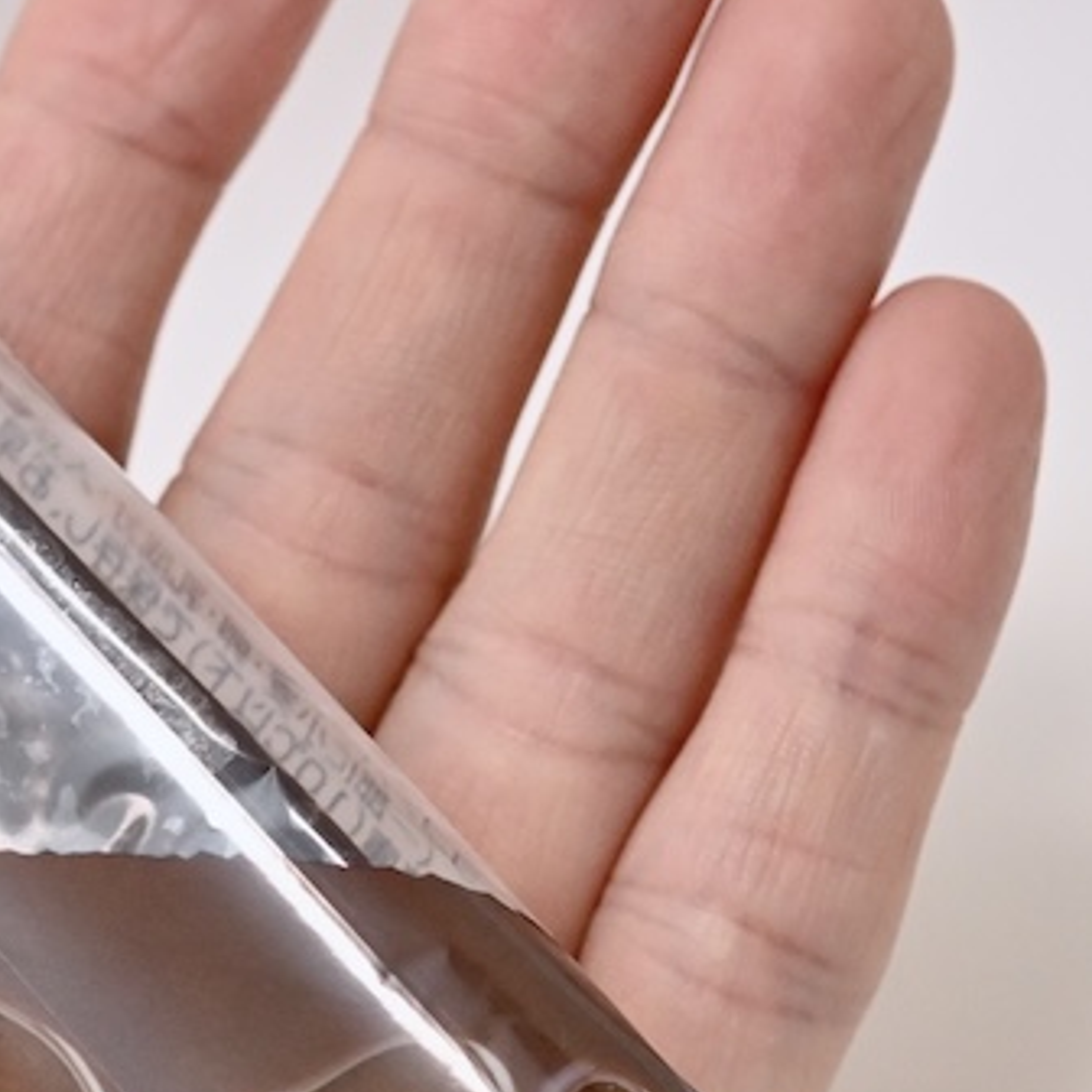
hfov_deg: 11.5
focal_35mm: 152
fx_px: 5425
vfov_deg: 11.4
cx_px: 214
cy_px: 1029
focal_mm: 60
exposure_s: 1/200
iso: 6400
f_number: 9
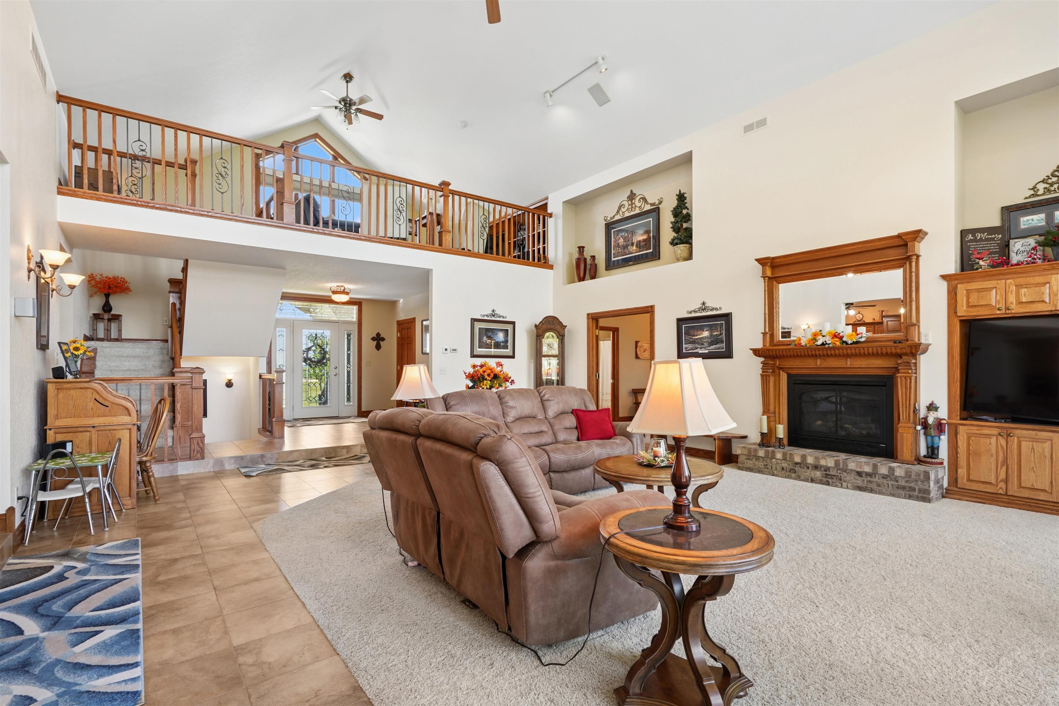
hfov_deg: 96.7
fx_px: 471
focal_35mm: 16
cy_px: 353
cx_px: 530
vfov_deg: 73.7
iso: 400
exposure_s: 1/13
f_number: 9
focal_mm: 16
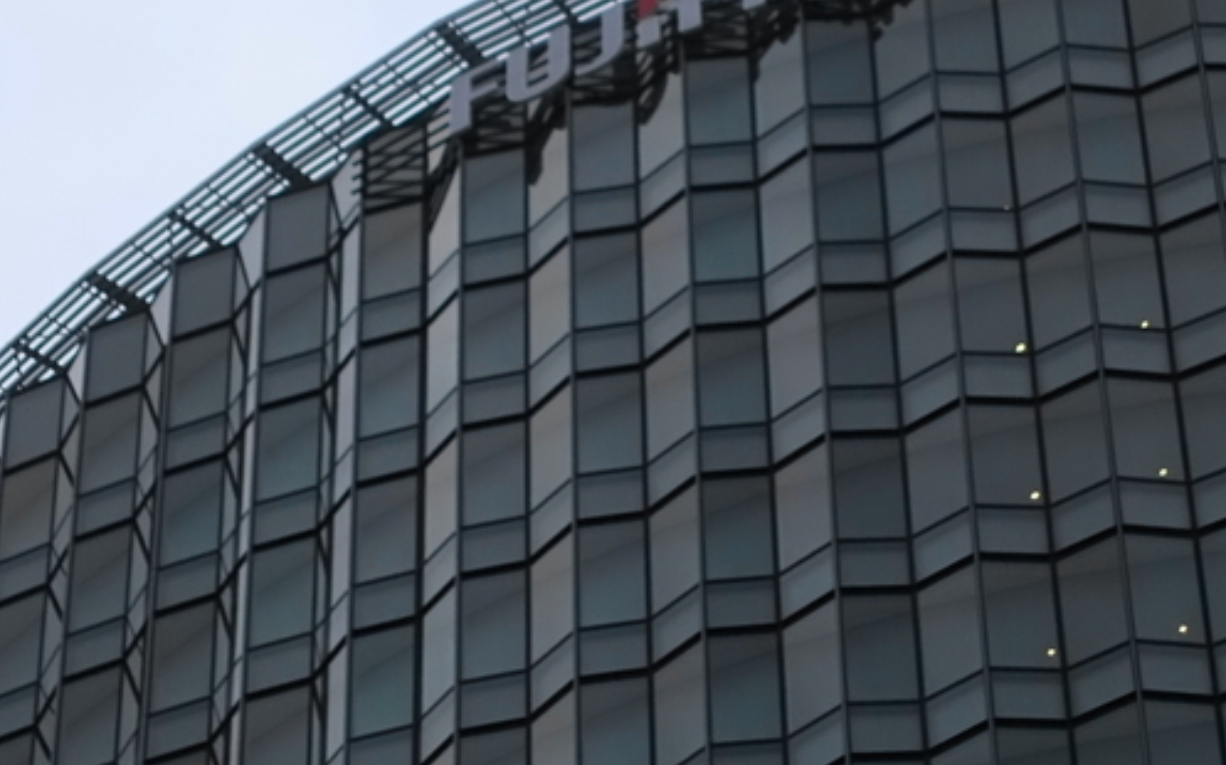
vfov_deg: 7.9
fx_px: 5510
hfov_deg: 12.7
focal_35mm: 165
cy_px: 301
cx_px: 641
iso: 640
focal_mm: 24.64
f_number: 2.8
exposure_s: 1/80
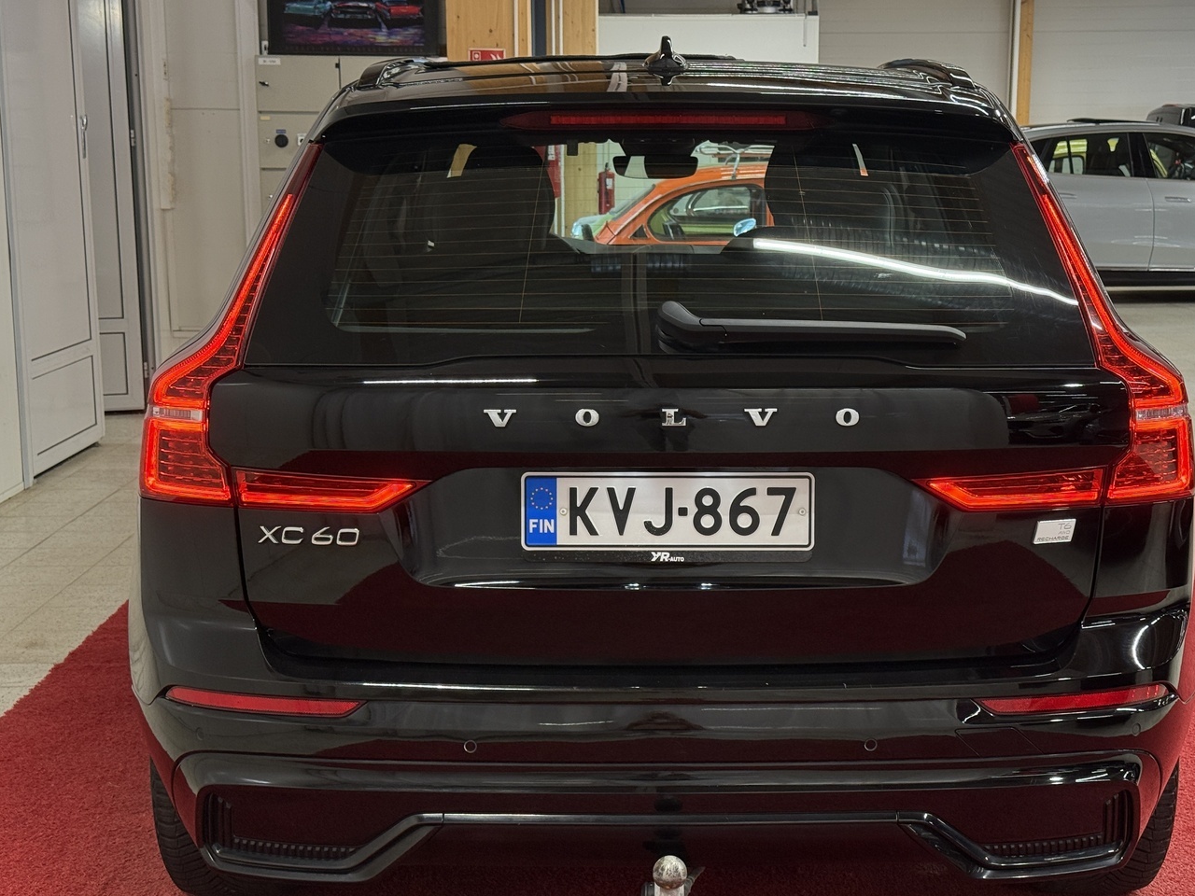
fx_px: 1864
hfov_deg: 35.5
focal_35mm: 54
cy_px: 474
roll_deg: -0.2
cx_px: 670
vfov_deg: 27.0
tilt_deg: -9.7
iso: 100
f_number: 1.78
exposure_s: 1/80
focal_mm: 6.76
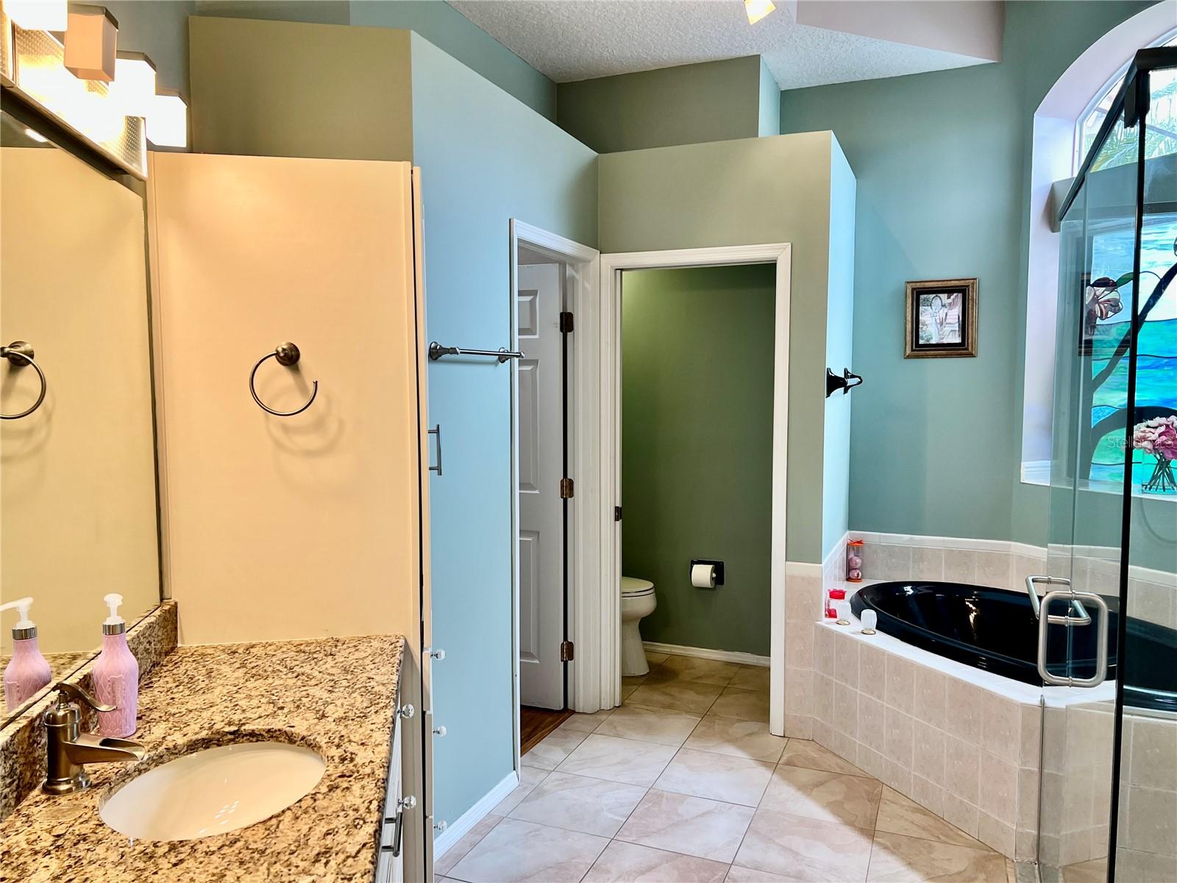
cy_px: 442
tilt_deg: -4.0
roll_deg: +0.2
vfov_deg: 53.1
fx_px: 884
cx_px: 588
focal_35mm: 26
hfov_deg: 67.3
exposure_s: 1/120
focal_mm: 5.7
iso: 100
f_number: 1.5
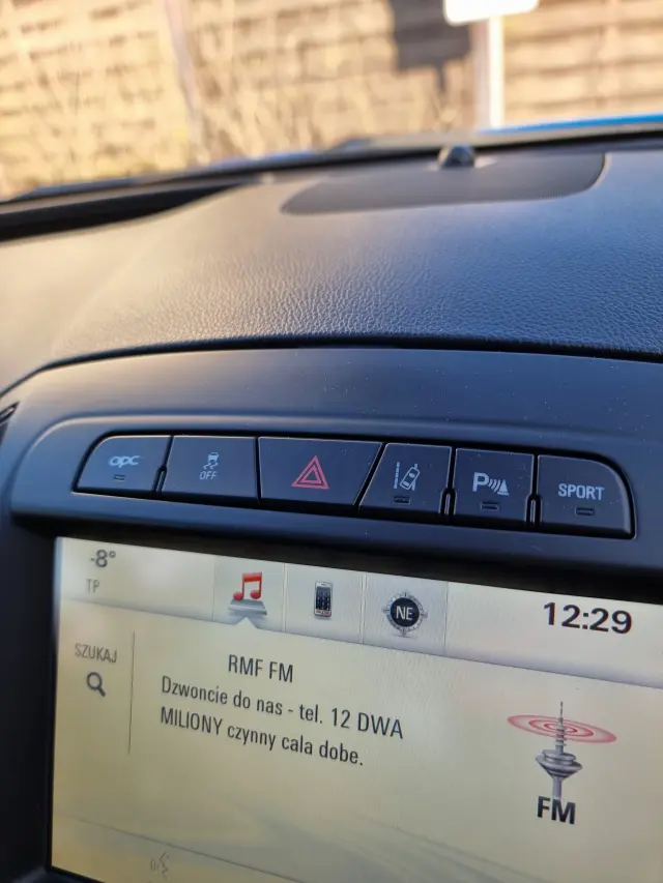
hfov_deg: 56.8
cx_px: 332
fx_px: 613
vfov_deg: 71.6
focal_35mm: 24
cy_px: 442
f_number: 1.8
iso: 50
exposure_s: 1/100
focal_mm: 6.7
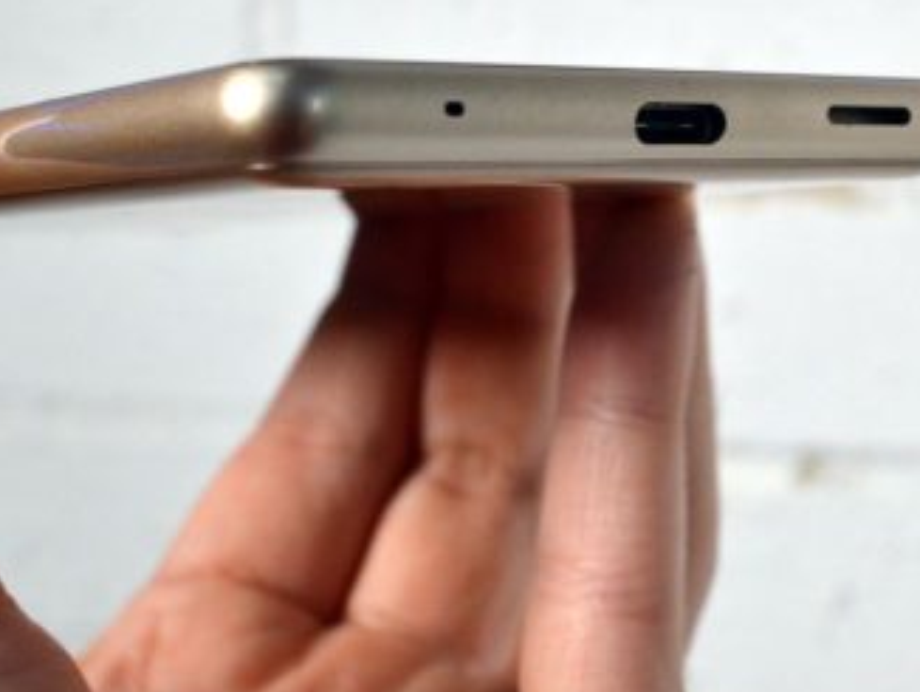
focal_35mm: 77
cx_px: 708
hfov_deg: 25.0
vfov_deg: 19.0
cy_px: 151
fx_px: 2045
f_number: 10
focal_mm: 29
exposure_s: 1/640
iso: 1600
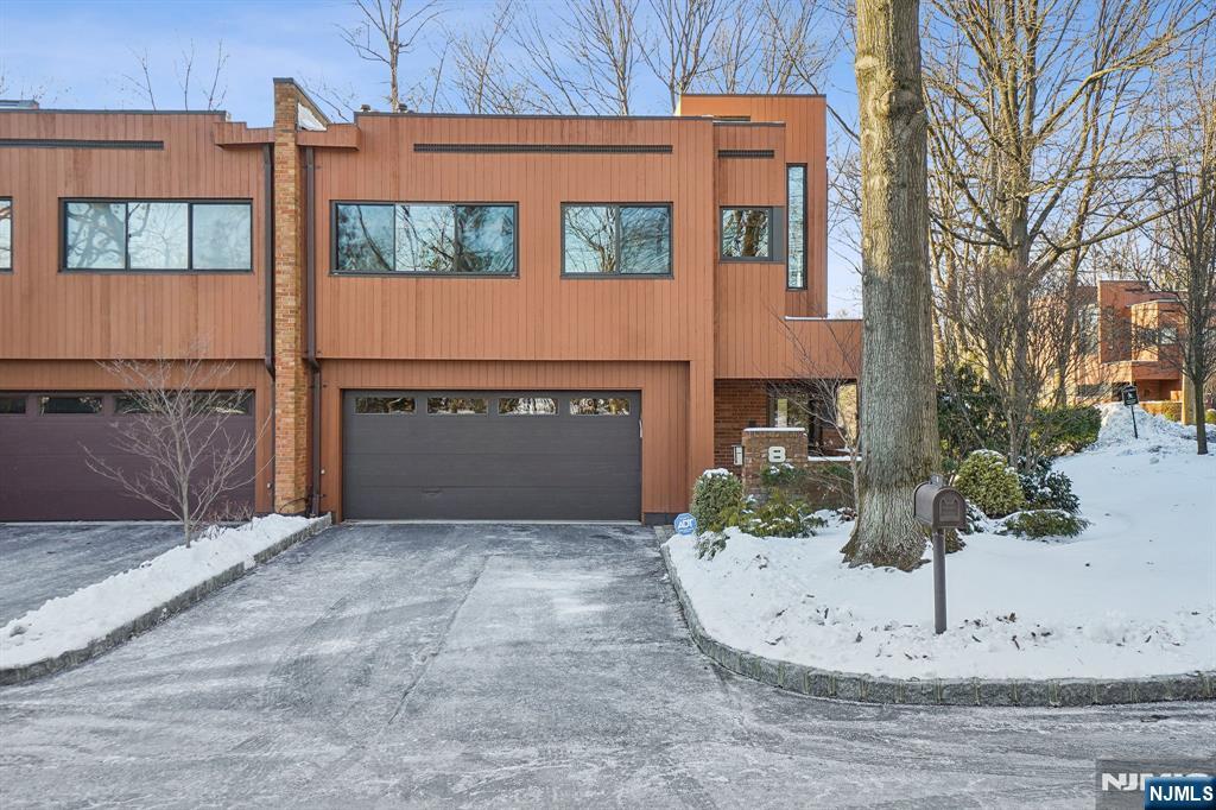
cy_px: 405
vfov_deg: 47.9
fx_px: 912
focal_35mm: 27
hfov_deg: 67.4
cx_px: 608
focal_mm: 18
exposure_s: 1/50
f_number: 8
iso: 200
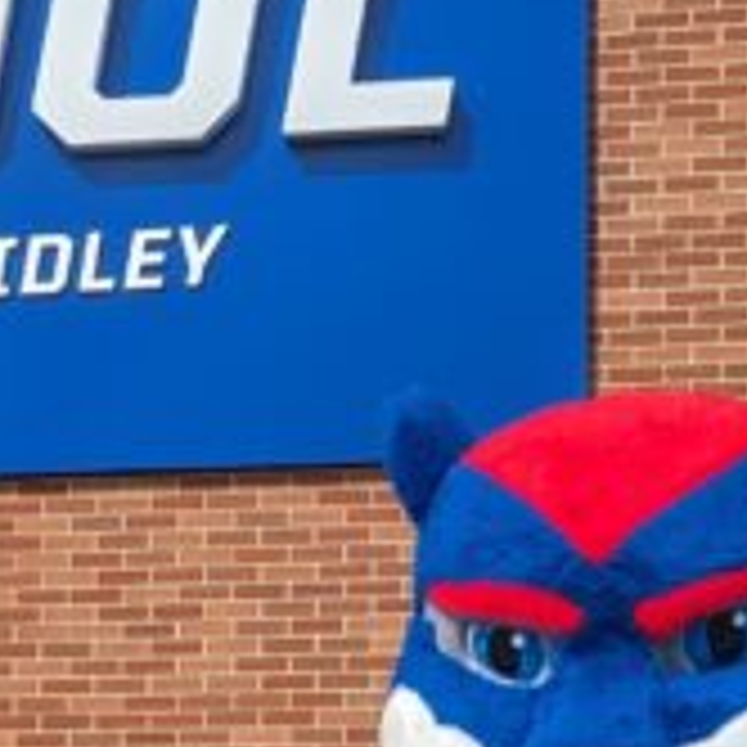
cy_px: 832
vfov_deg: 11.7
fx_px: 3589
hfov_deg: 11.6
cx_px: -230
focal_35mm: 147
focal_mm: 4.38
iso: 56
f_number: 1.73
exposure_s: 1/5848
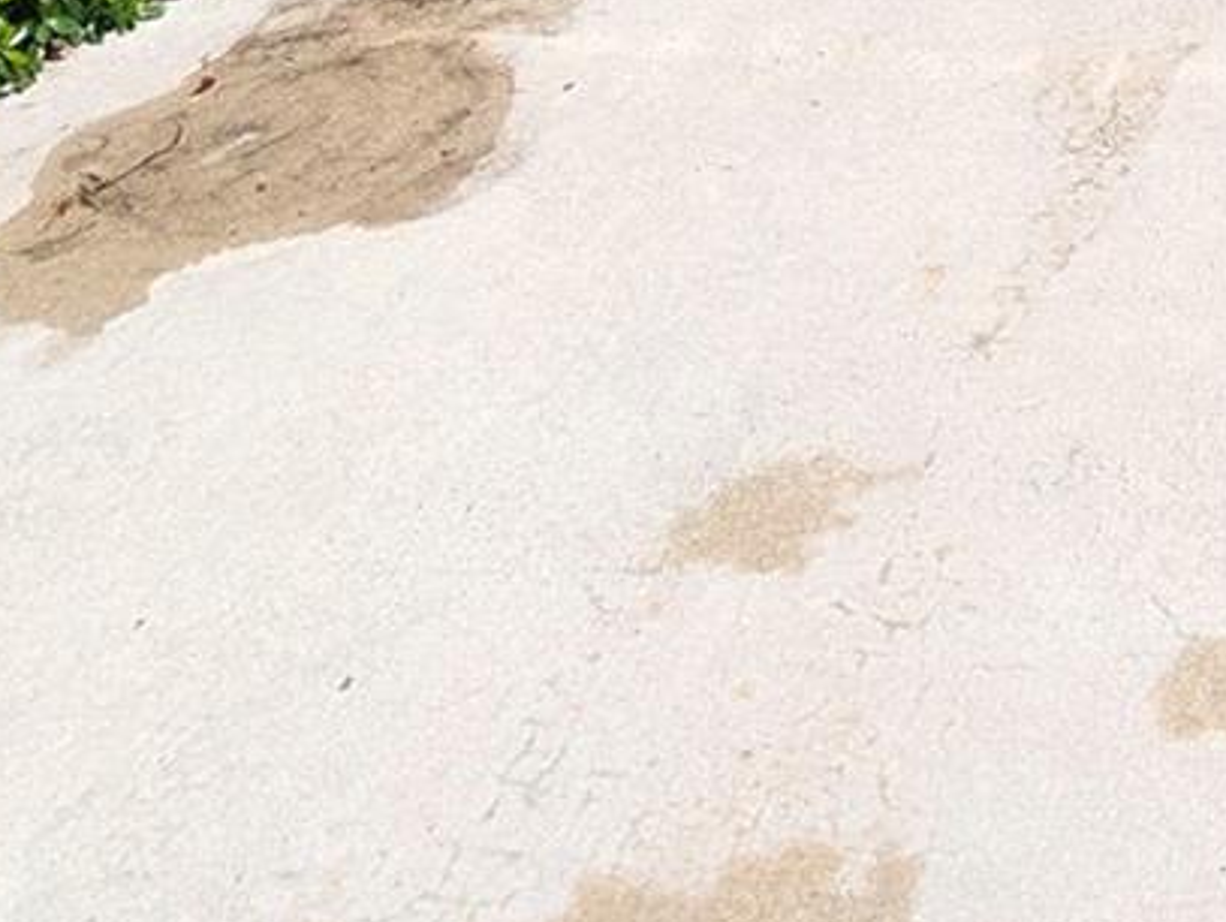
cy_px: -817
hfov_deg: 36.6
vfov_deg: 20.1
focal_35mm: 47
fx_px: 1666
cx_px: 1205
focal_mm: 2.02
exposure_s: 1/2439
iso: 50
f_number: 1.7
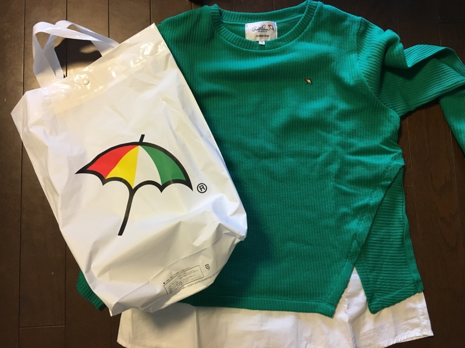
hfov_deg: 61.7
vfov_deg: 48.2
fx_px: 390
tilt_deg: -83.2
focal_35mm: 29
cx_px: 232
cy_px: 174
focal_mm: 4.15
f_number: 2.2
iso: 125
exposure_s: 1/30
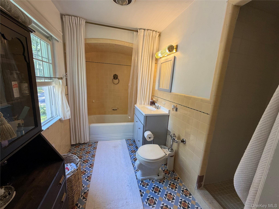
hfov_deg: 102.1
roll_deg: -2.3
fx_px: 113
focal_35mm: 14
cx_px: 140
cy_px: 104
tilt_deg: -11.1
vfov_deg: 85.7
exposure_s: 1/60
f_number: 2.2
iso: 200
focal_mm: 2.22
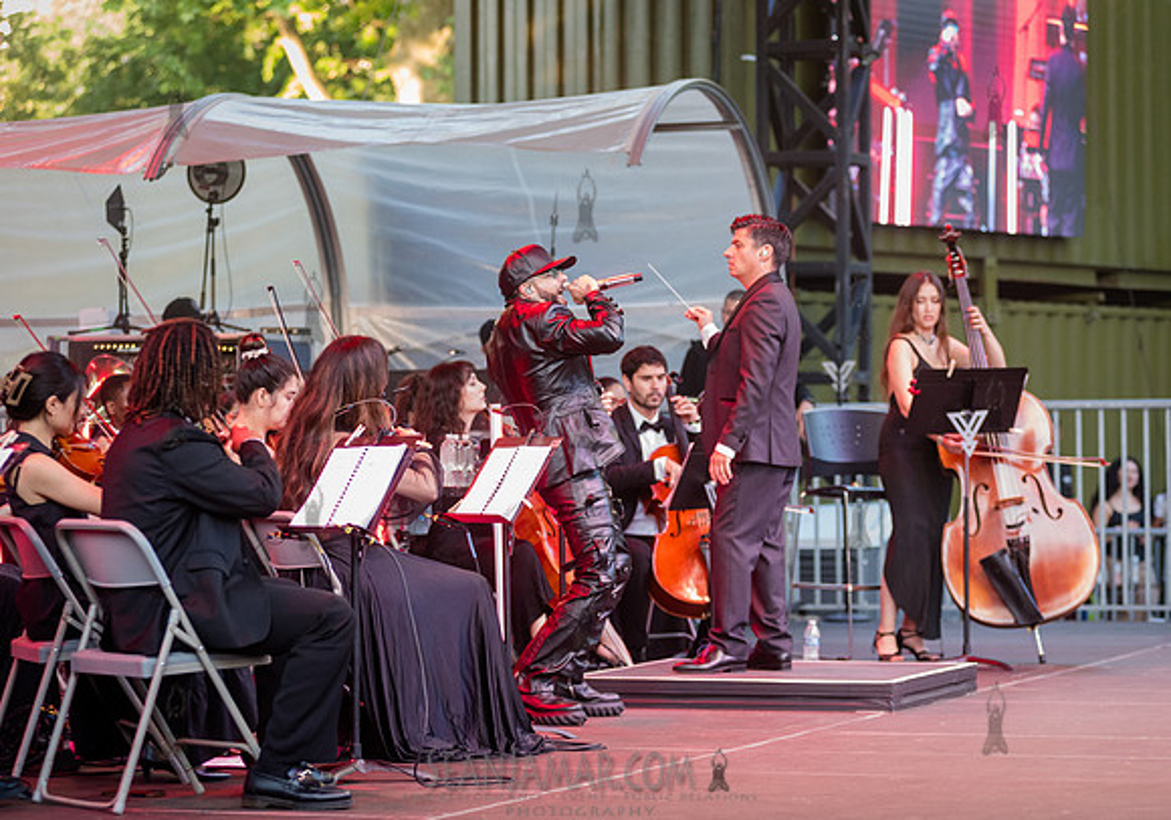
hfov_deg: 16.0
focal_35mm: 126
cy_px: 410
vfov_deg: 11.2
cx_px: 557
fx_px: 4162
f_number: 3.5
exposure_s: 1/320
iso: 3200
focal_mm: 120
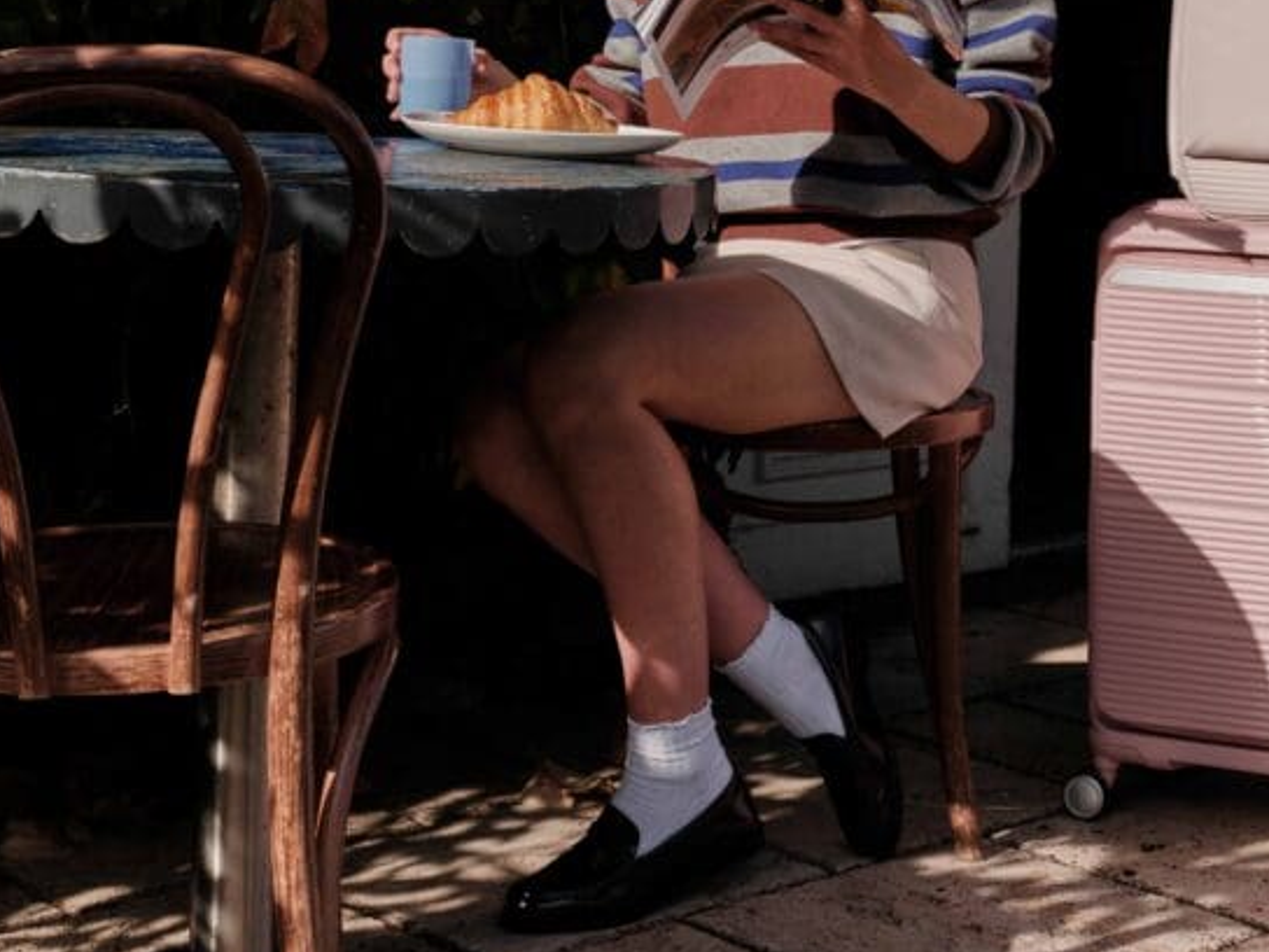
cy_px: -70
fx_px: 2933
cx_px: 1101
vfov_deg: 17.8
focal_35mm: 80
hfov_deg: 23.9
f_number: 8
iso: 400
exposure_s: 1/640
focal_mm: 43.3
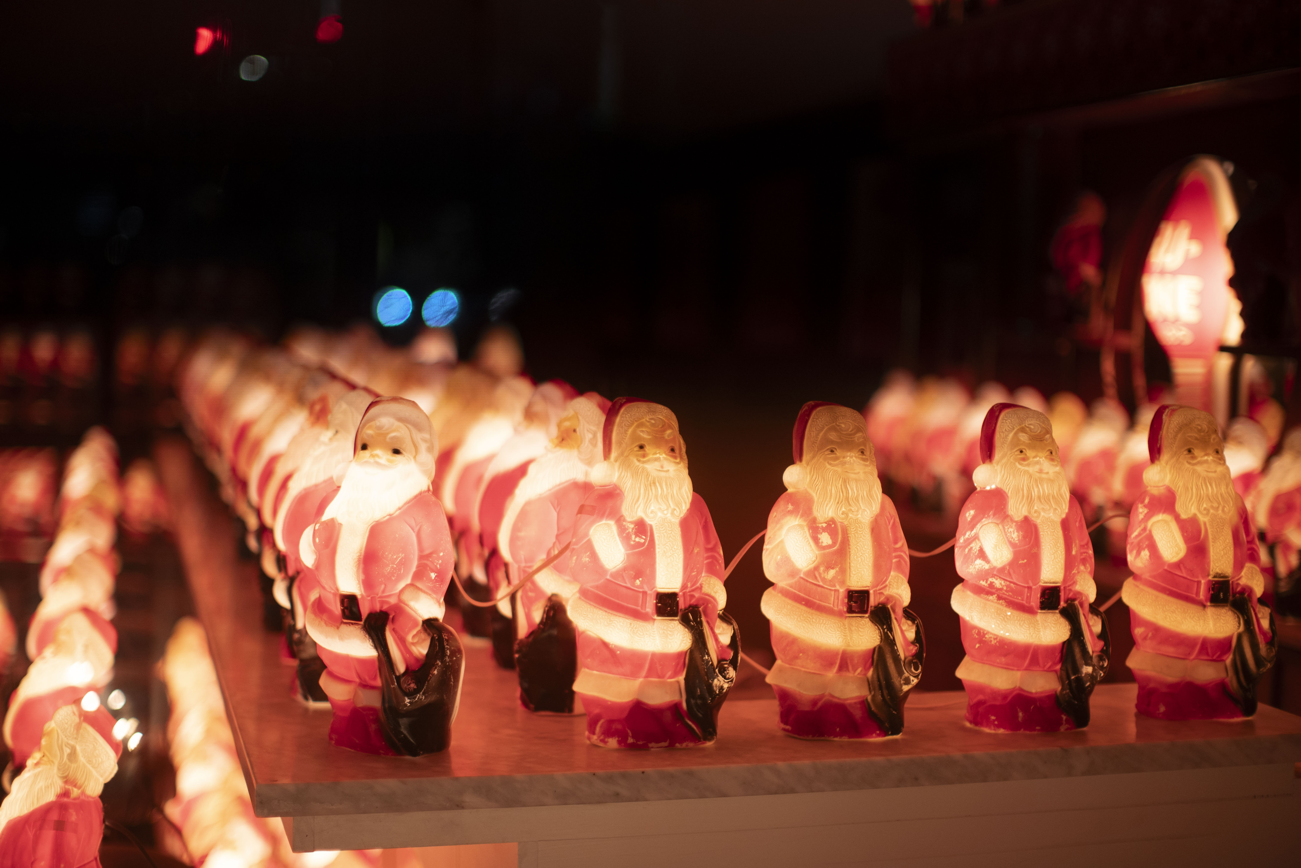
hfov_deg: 39.6
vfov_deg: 27.0
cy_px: 434
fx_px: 1807
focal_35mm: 50
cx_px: 650
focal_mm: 50
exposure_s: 1/400
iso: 800
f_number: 1.3
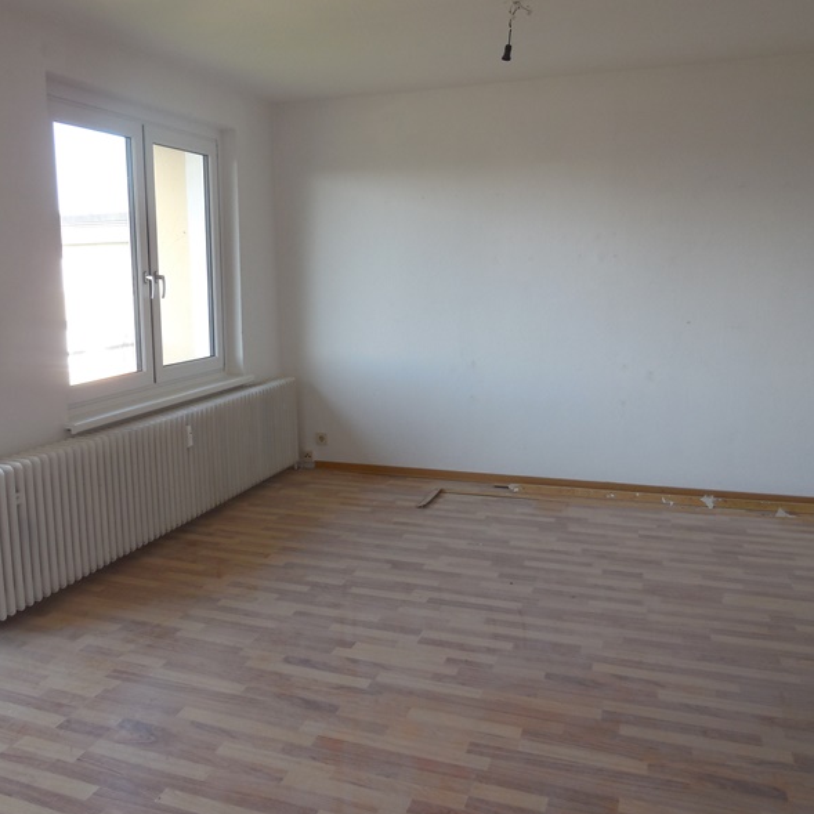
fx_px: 798
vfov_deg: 54.0
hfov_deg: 53.7
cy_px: 404
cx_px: 329
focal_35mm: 30
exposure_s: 1/80
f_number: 3.1
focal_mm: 4.5
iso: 125
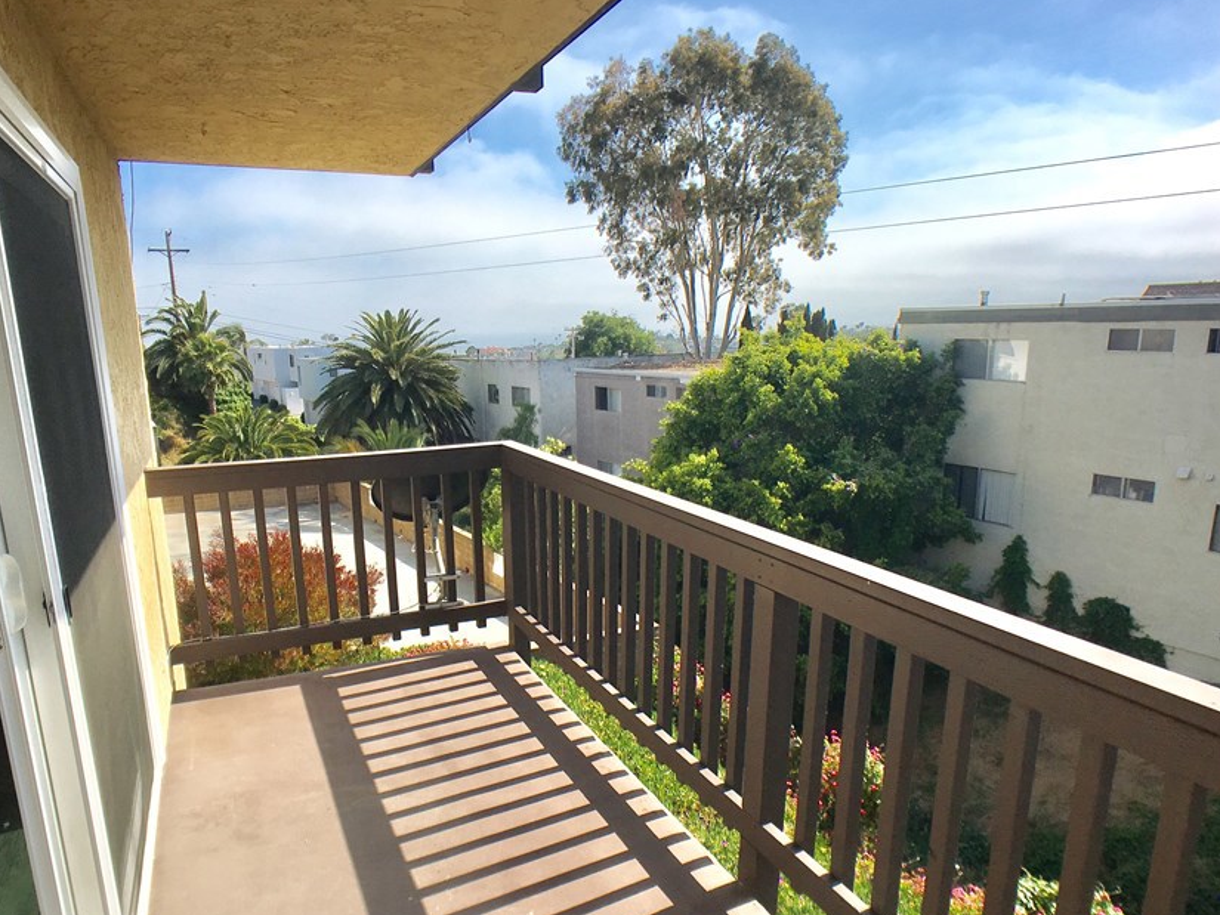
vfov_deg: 39.6
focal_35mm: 36
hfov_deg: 51.2
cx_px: 538
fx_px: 1269
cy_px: 534
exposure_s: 1/1637
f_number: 2.2
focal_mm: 4.15
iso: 25
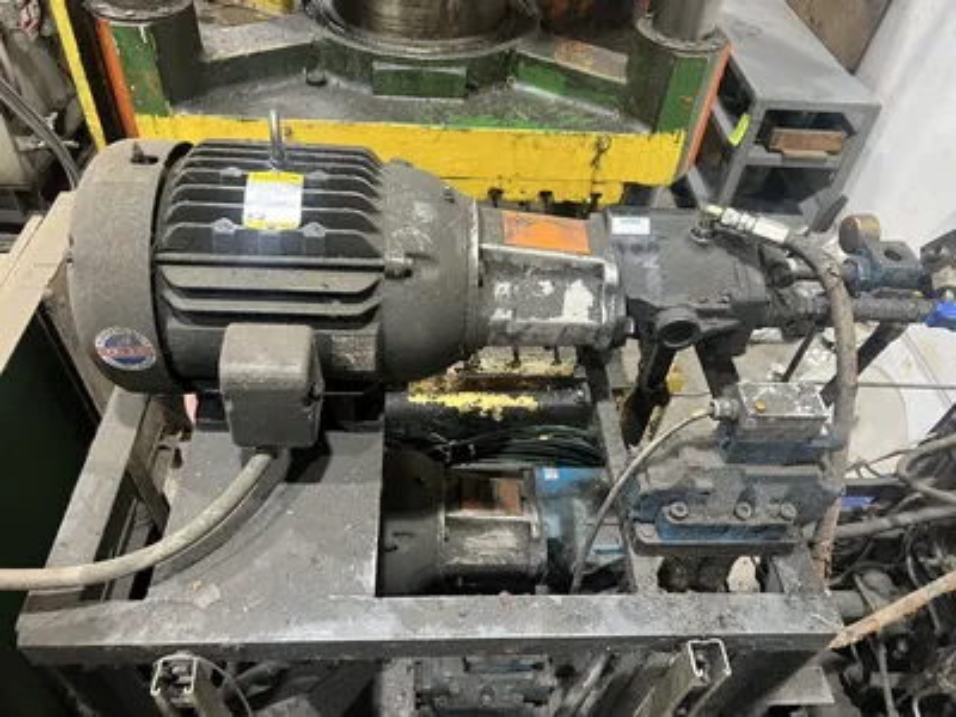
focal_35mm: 26
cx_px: 478
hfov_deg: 67.3
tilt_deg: -46.1
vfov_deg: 53.1
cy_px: 358
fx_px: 718
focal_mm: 5.7
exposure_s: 1/60
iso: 320
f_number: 1.5
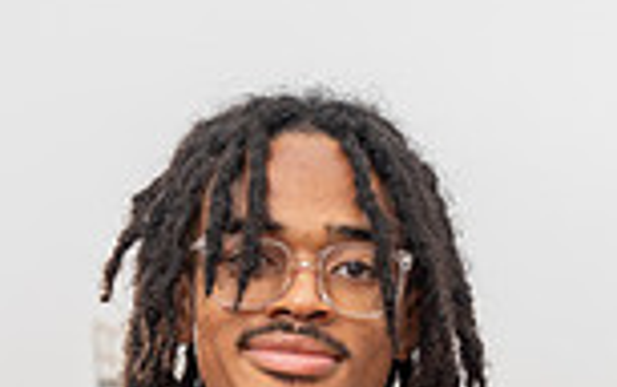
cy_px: 879
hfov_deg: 13.1
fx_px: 2677
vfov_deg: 7.8
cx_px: 306
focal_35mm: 159
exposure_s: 1/200
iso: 250
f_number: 5.6
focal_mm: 53
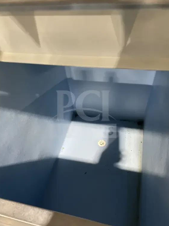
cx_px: 83
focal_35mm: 28
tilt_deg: -46.3
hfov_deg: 49.7
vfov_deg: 63.5
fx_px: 182
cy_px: 114
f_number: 1.6
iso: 500
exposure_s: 1/40
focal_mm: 4.2
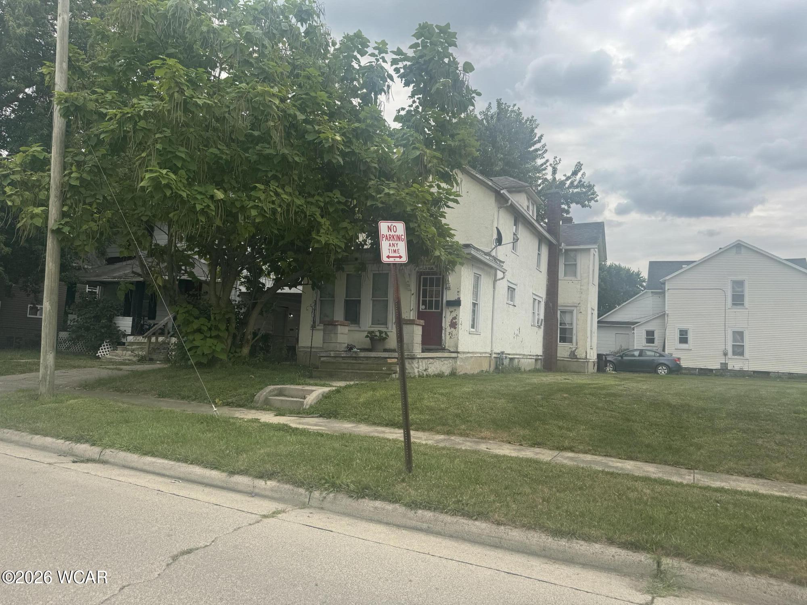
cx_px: 404
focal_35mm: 24
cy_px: 302
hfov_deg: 71.6
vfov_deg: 56.8
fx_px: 560
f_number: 1.78
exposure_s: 1/2959
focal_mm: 6.76
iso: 80
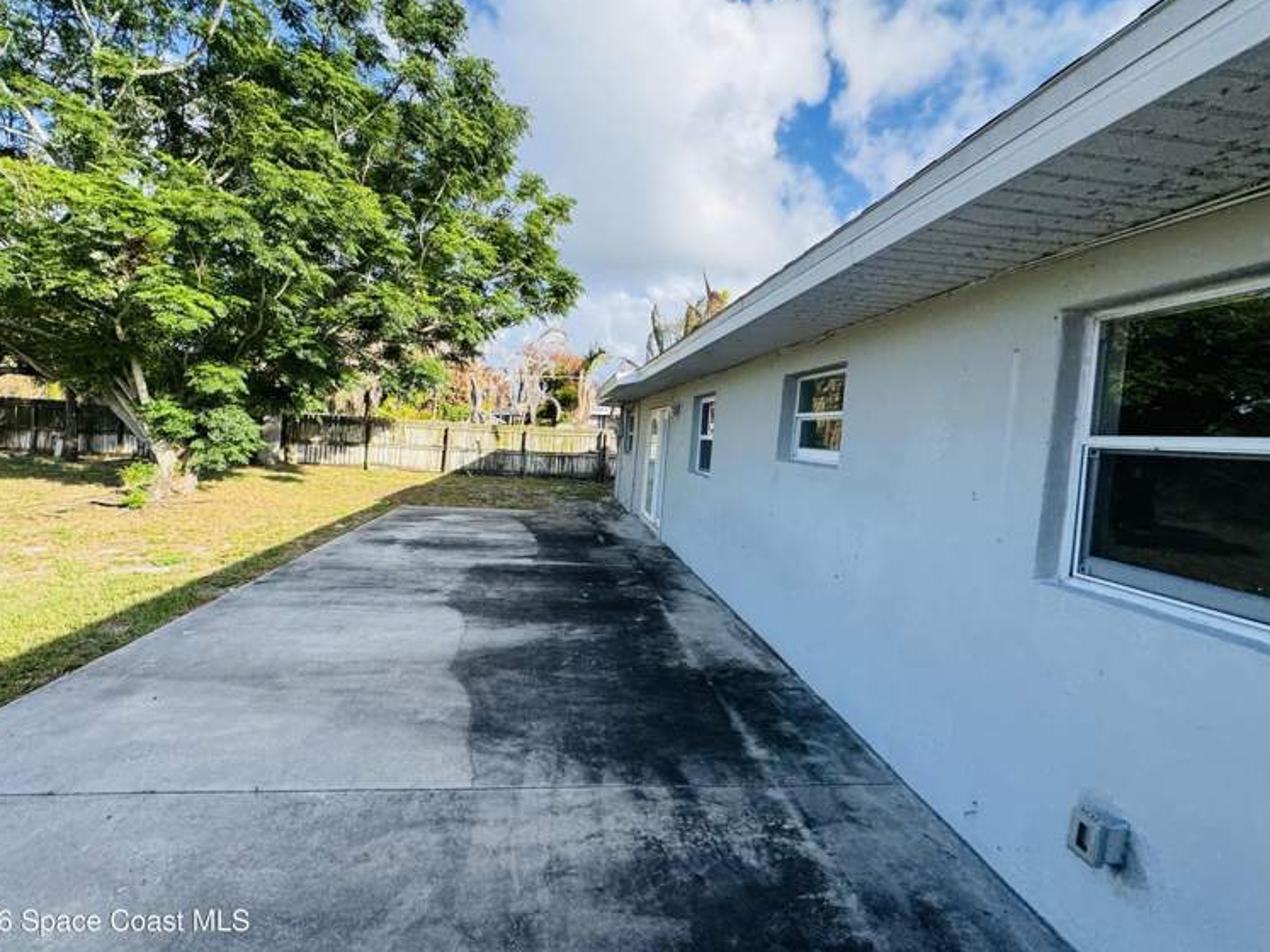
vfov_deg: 81.7
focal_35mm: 15
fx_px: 550
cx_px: 605
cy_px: 457
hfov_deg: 98.1
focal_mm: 2.22
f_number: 2.2
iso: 40
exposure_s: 1/573
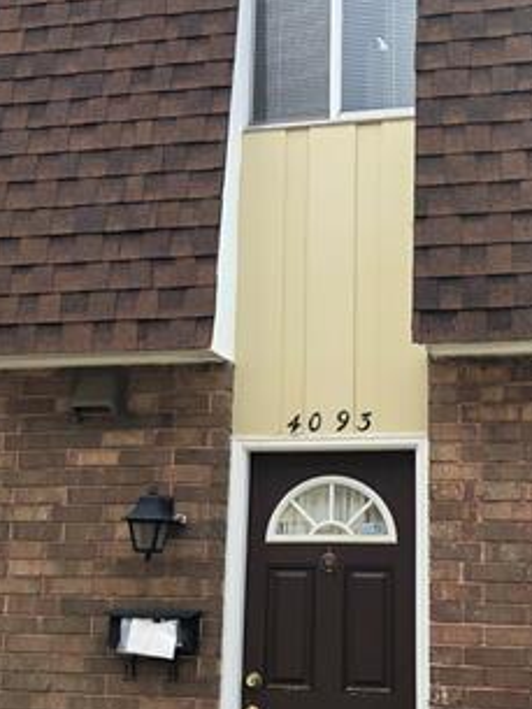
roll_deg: -0.7
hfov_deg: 32.7
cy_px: 423
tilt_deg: +10.4
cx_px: 335
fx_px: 901
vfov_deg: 42.7
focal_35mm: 44
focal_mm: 3.99
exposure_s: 1/289
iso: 20
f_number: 1.8
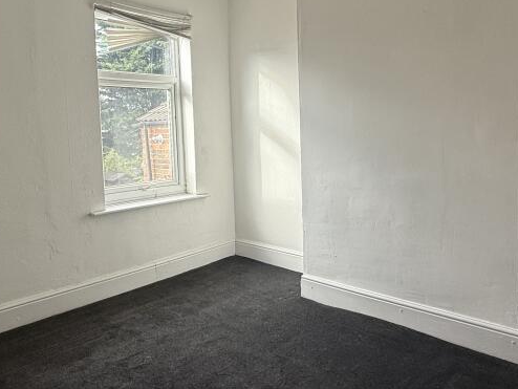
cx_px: 236
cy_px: 155
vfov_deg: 48.0
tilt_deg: -2.1
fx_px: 434
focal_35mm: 29
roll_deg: +1.6
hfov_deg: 61.5
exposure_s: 1/99
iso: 50
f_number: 2.2
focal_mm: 2.22
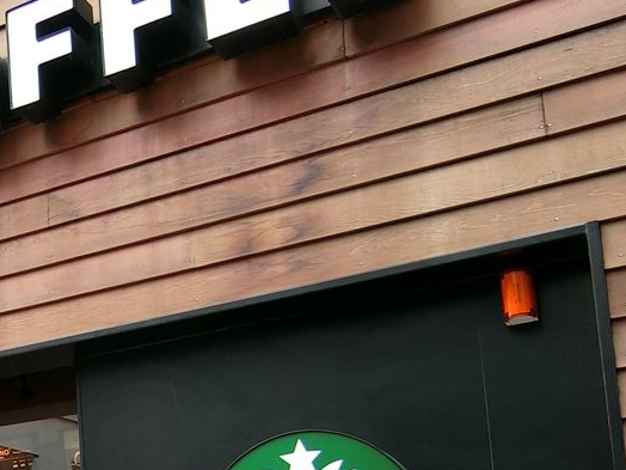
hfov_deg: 31.0
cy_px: 531
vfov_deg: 23.5
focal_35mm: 58
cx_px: 13
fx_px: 1049
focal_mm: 4.06
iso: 80
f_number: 2.7
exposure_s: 1/125
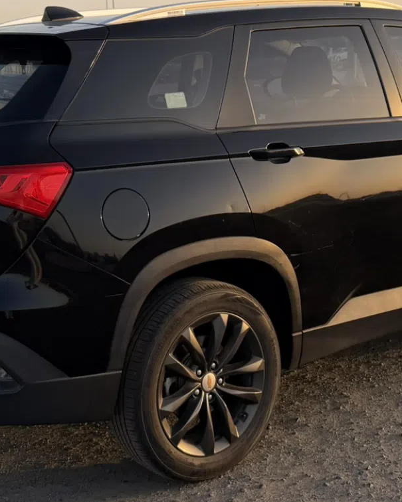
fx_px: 922
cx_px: 185
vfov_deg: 29.6
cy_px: 80
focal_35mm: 62
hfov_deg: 24.6
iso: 80
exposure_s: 1/1292
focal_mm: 6.76
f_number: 1.78
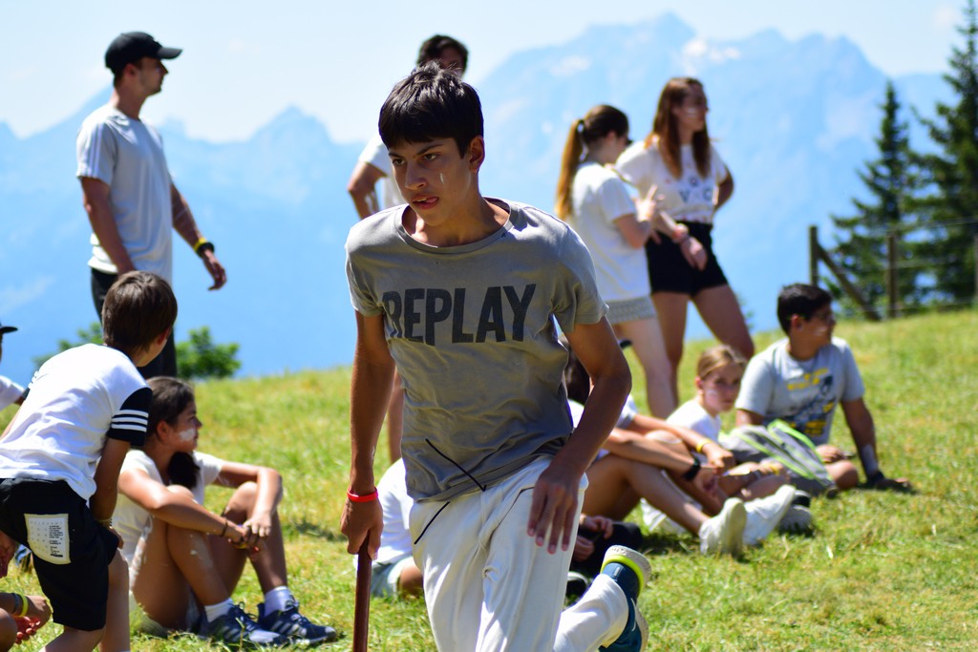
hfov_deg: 16.1
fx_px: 3464
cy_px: 326
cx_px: 489
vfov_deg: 10.8
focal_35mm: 128
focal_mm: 85
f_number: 4
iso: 250
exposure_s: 1/1250
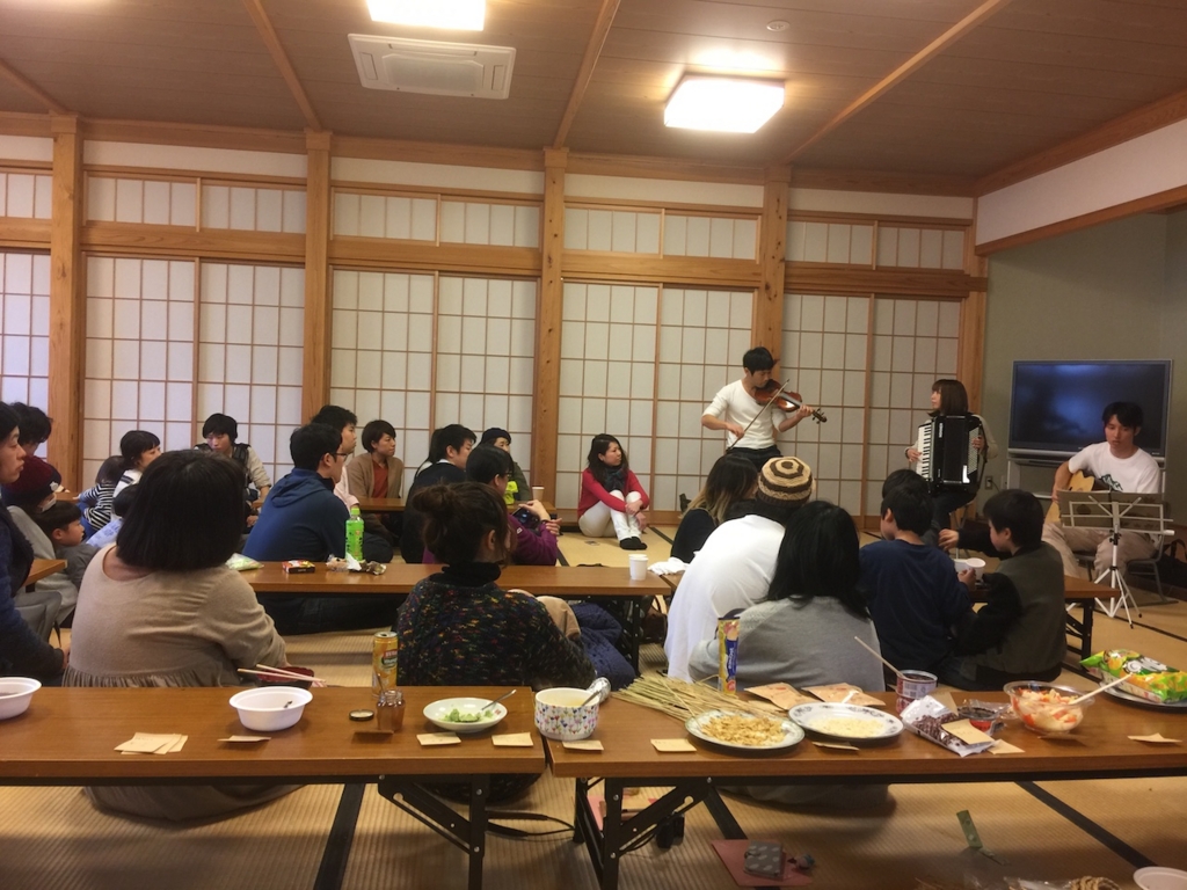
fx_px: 994
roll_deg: -1.6
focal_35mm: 29
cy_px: 445
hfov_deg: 61.7
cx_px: 594
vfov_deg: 48.2
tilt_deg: -2.1
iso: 50
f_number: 2.2
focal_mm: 4.15
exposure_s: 1/15
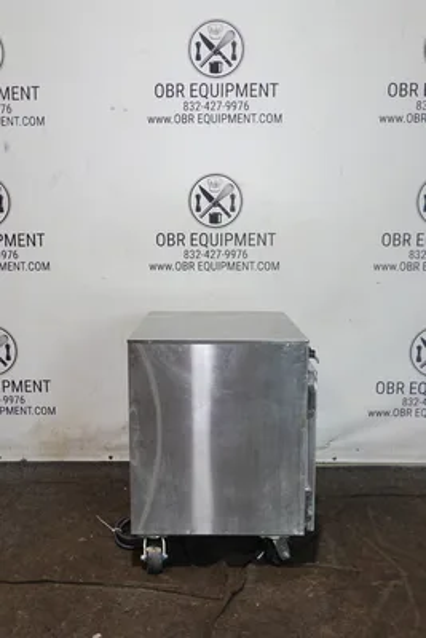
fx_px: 603
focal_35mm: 34
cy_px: 319
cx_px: 213
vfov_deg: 55.8
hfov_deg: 38.9
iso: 160
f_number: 3.5
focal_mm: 12.76
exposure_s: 1/10
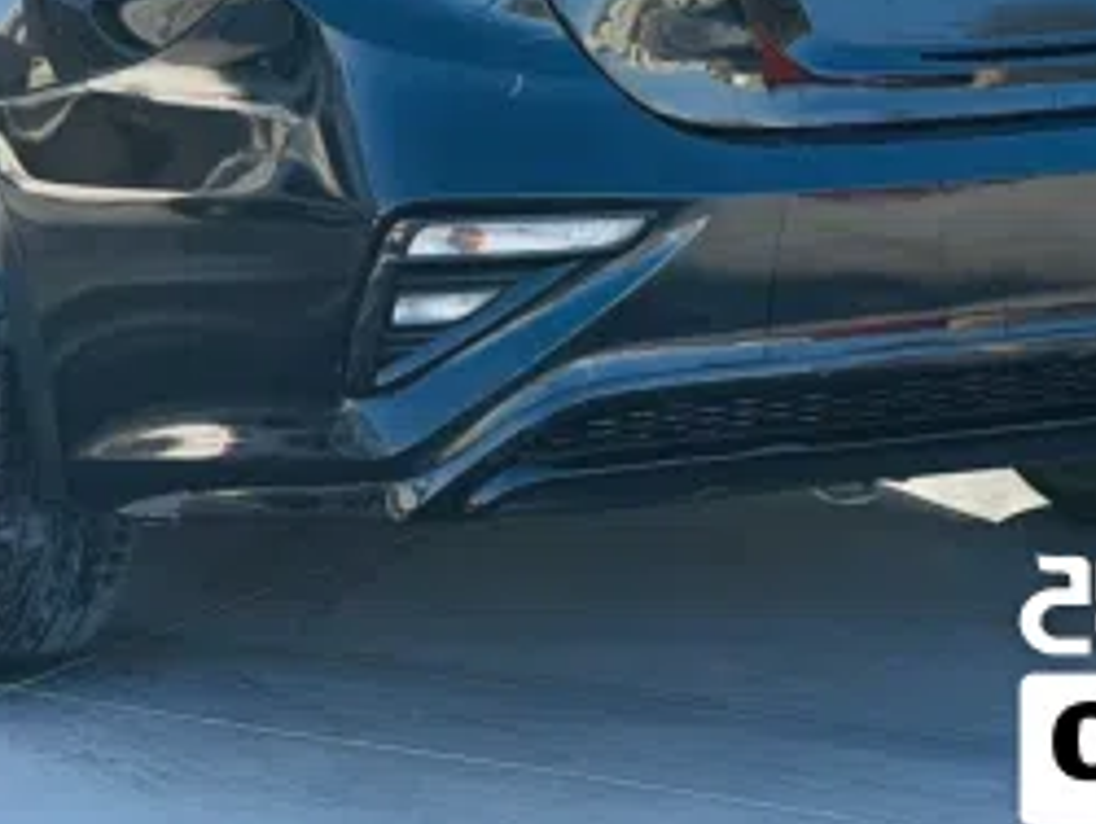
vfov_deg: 7.5
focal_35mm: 197
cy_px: -118
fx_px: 6243
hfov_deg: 10.0
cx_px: 359
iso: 32
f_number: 2.8
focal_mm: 9
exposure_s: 1/172
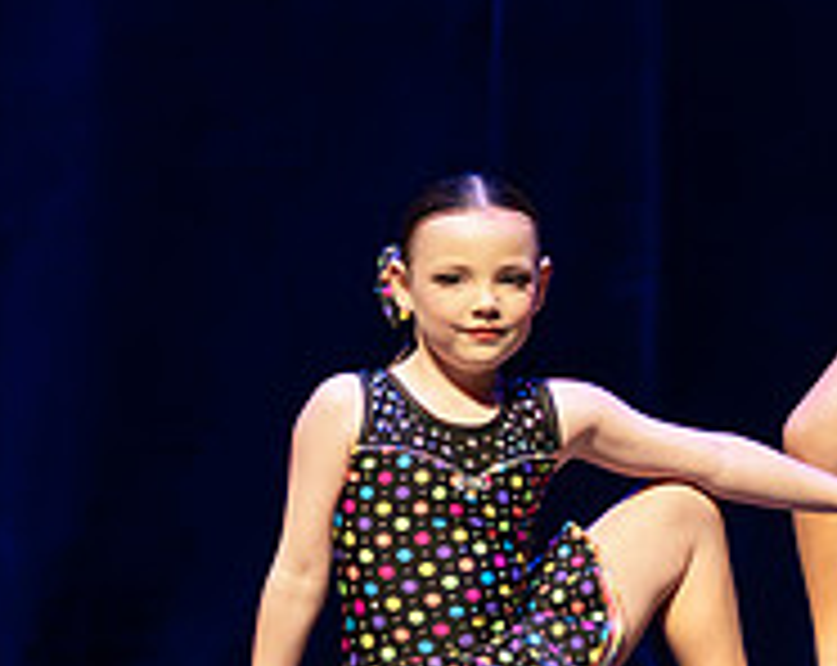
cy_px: -75
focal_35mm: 469
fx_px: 11594
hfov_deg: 4.1
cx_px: 1211
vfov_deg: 3.3
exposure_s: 1/640
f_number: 2.8
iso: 3200
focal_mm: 105
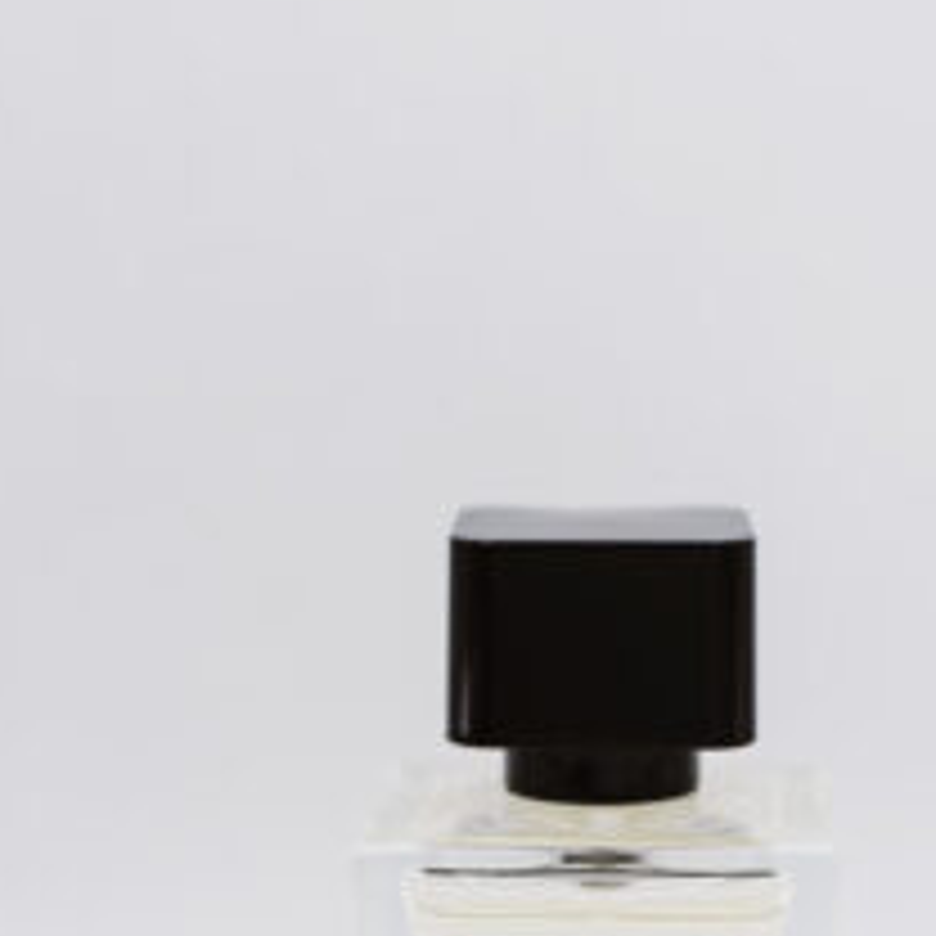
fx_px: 3273
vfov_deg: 15.8
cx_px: 576
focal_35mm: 107
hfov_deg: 16.3
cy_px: 1035
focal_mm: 50
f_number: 2.2
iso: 50
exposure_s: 1/250
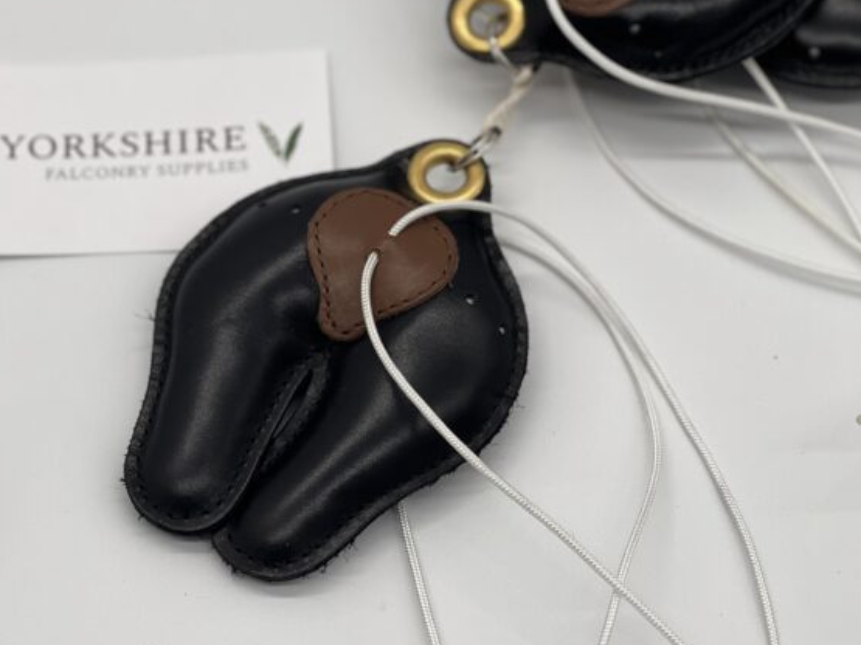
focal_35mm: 111
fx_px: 2760
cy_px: 301
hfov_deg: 17.7
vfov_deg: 13.3
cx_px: 309
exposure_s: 1/121
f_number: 2.8
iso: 64
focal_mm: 9
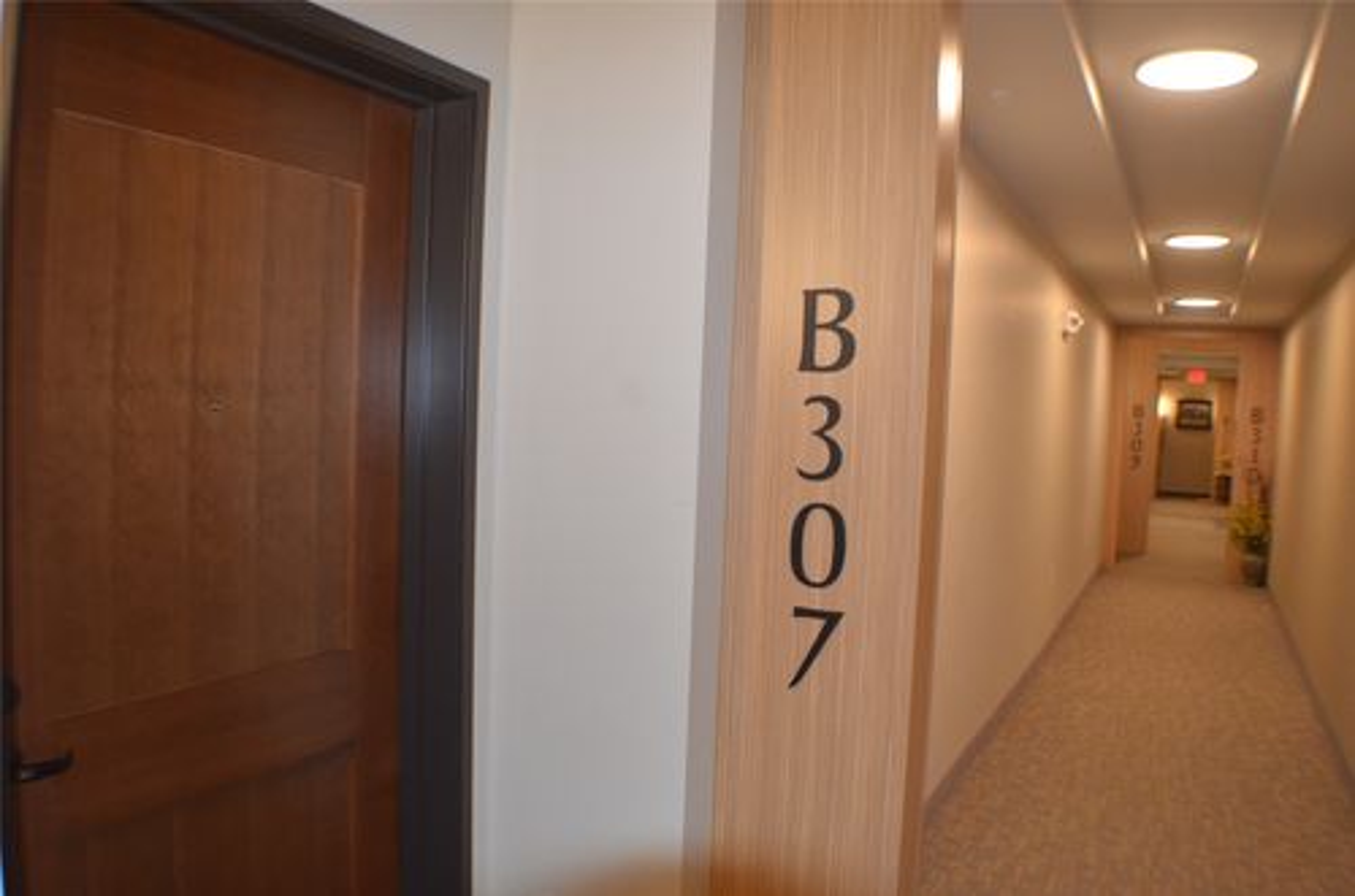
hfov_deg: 53.2
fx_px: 1352
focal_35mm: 36
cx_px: 678
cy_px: 448
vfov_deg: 36.7
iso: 900
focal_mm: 24
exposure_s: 1/60
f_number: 4
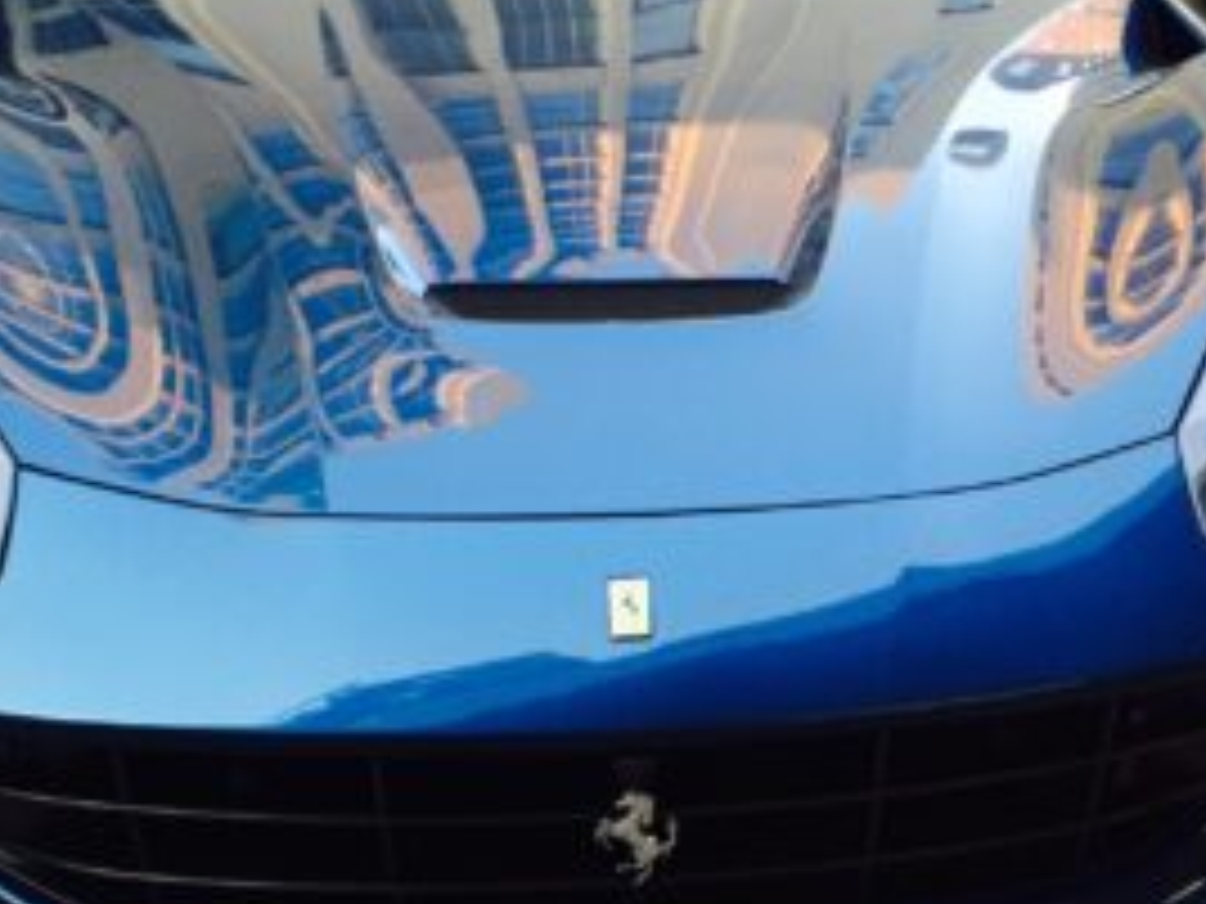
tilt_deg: -17.6
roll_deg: -2.2
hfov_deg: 29.3
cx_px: 914
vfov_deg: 22.6
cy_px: 445
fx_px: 2265
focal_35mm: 65
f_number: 2.2
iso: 32
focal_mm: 4.15
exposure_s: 1/30
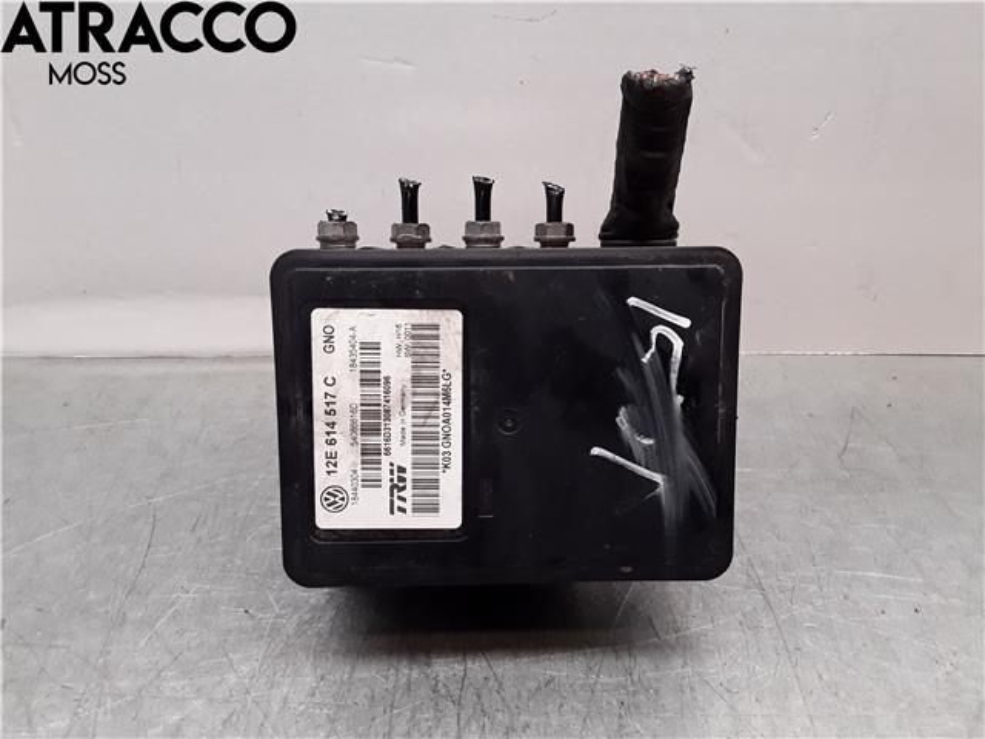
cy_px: 370
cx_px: 492
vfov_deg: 49.7
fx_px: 797
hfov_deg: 63.4
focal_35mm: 28
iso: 80
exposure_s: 1/100
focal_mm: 2.91
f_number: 1.9
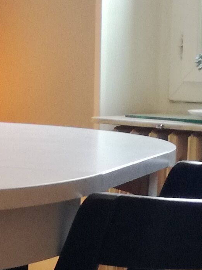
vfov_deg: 12.3
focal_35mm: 161
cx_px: -89
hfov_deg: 9.0
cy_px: 159
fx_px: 1253
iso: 160
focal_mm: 3.79
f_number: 2
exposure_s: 1/33.3
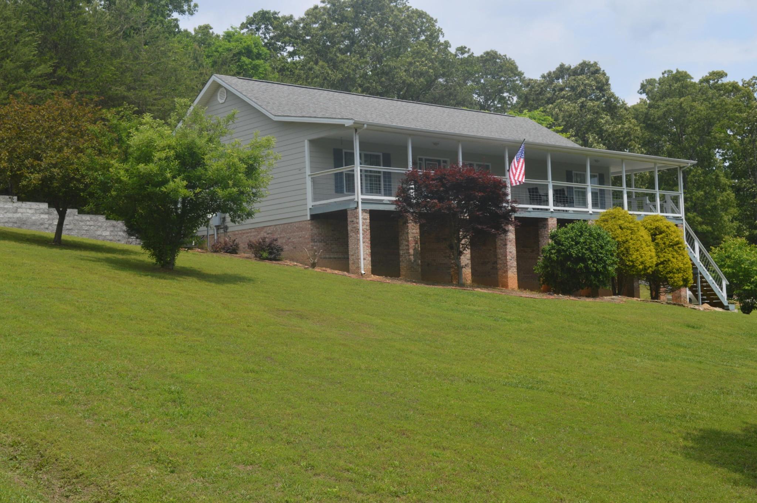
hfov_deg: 41.2
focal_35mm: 48
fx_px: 1008
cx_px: 378
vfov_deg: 28.0
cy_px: 252
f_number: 8
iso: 100
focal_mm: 32
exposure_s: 1/250
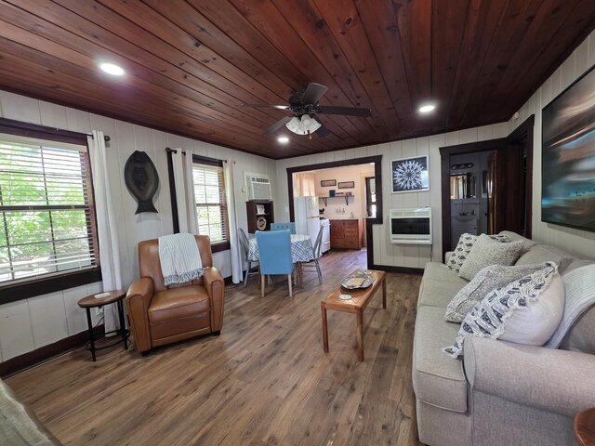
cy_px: 223
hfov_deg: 106.2
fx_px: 223
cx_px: 298
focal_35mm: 13
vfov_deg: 89.9
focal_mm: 2.2
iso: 200
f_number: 1.9
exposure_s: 1/60
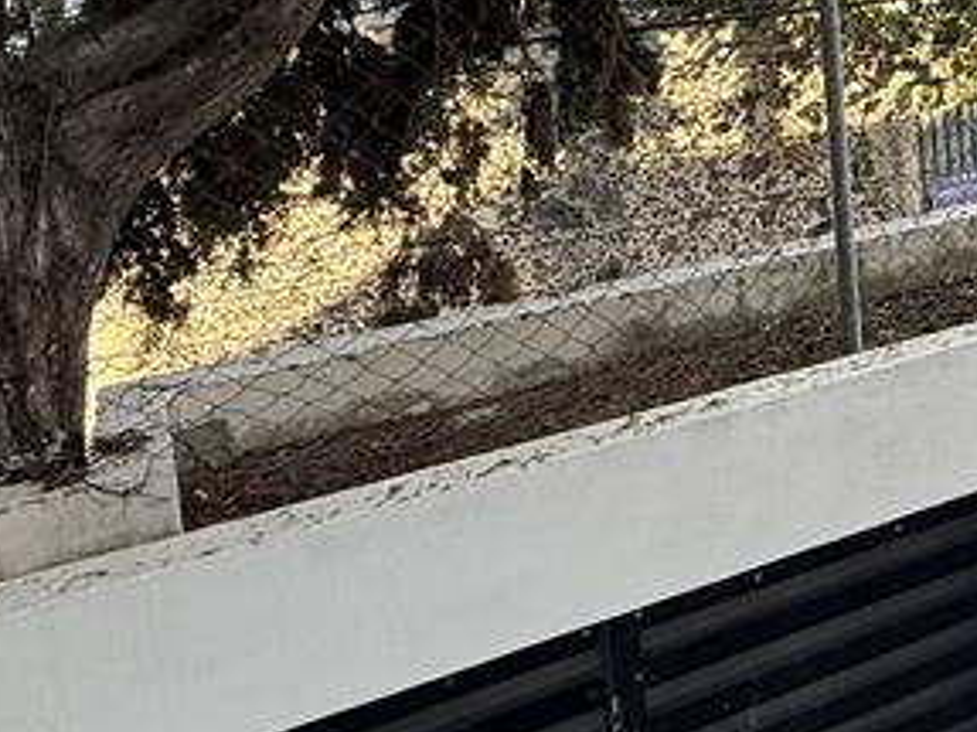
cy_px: -24
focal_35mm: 50
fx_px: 1411
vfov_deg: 27.2
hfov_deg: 33.5
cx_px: 1062
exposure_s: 1/125
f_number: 2.2
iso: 64
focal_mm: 2.22
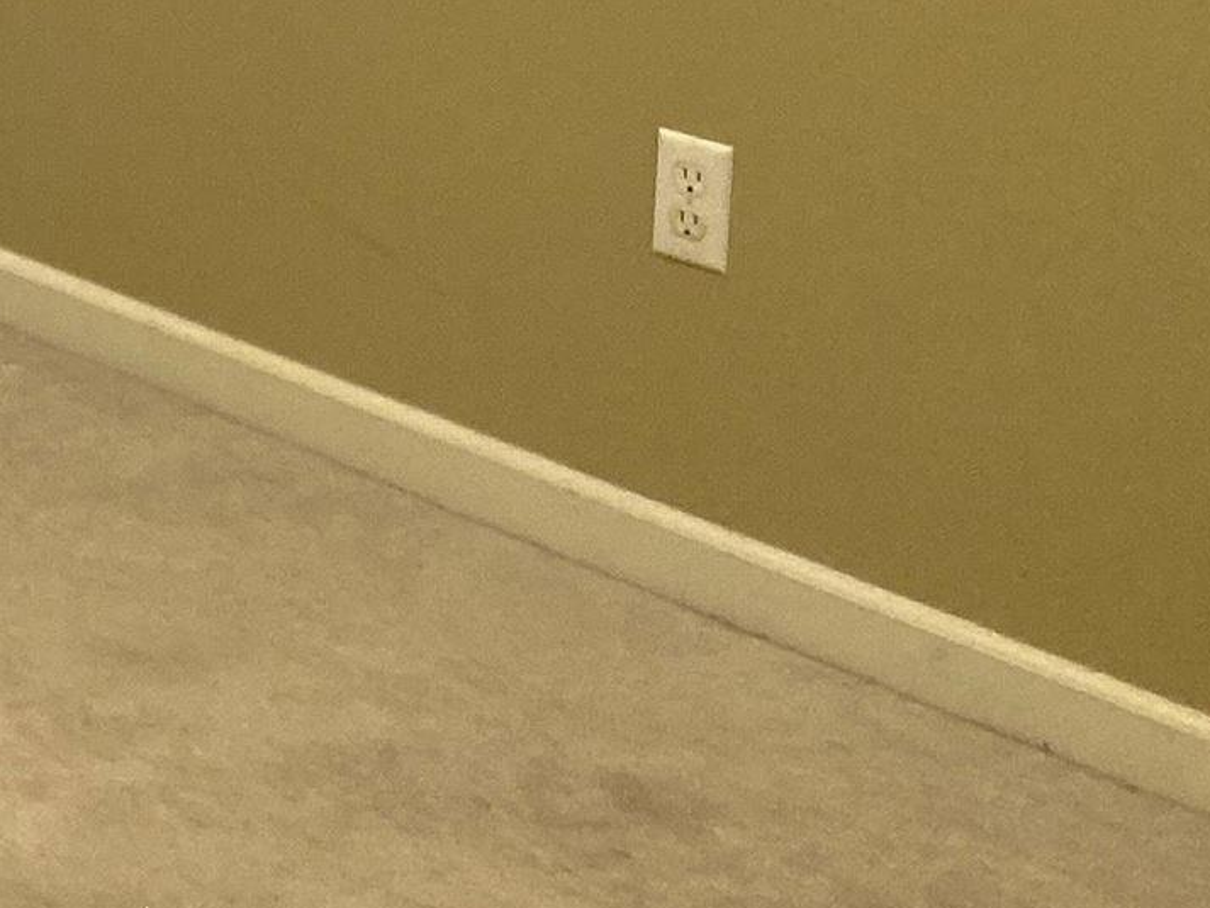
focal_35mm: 112
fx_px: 3916
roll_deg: -1.4
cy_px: -682
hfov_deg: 14.8
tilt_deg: -8.5
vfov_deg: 12.2
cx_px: -1113
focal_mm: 4.25
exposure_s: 1/60
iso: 80
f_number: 1.8
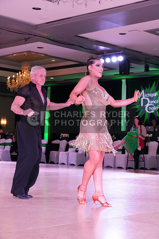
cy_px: 120
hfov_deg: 19.5
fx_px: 463
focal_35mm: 70
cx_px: 80
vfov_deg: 28.8
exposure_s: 1/250
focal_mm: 70
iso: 3200
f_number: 6.3
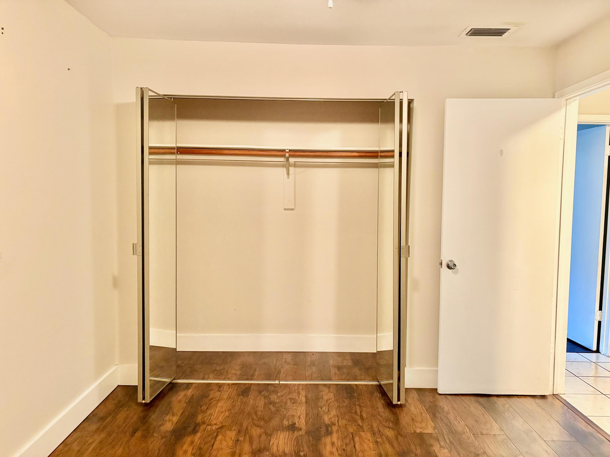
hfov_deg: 67.3
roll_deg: -1.0
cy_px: 228
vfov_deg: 53.1
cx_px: 305
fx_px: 458
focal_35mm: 26
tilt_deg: -3.3
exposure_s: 1/60
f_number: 1.6
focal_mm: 5.96
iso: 500
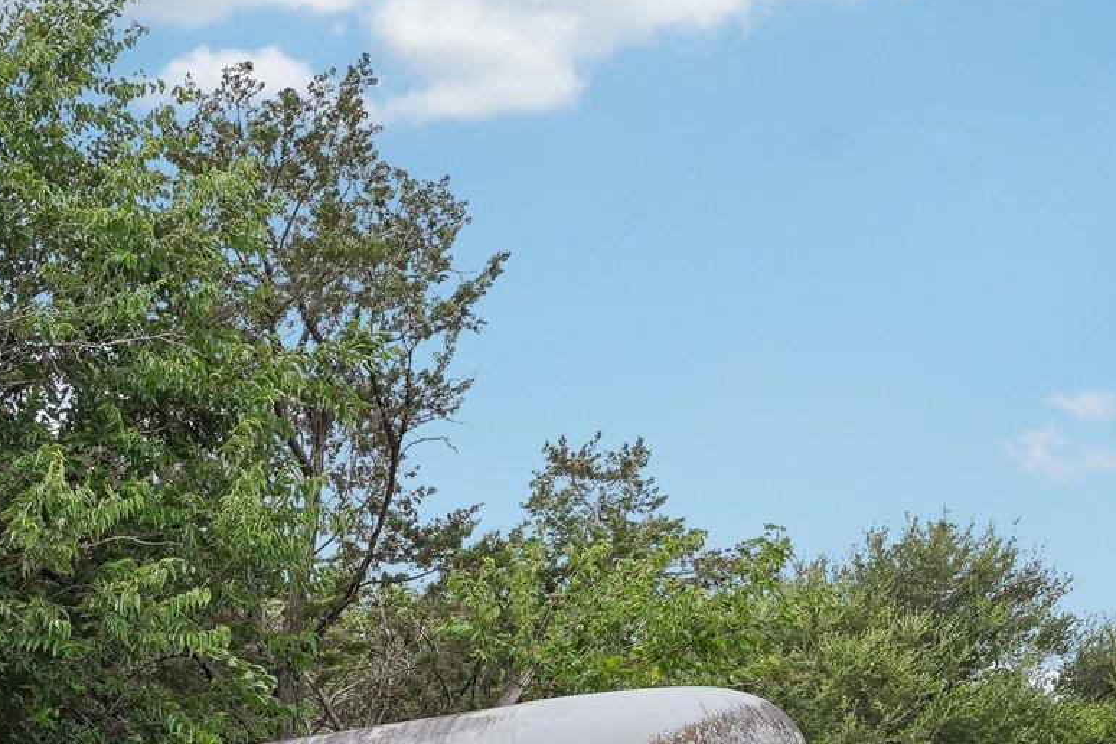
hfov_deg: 34.0
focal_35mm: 46
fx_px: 1411
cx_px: -252
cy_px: 909
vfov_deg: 26.1
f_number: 8
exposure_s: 1/500
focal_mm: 17.2
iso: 400
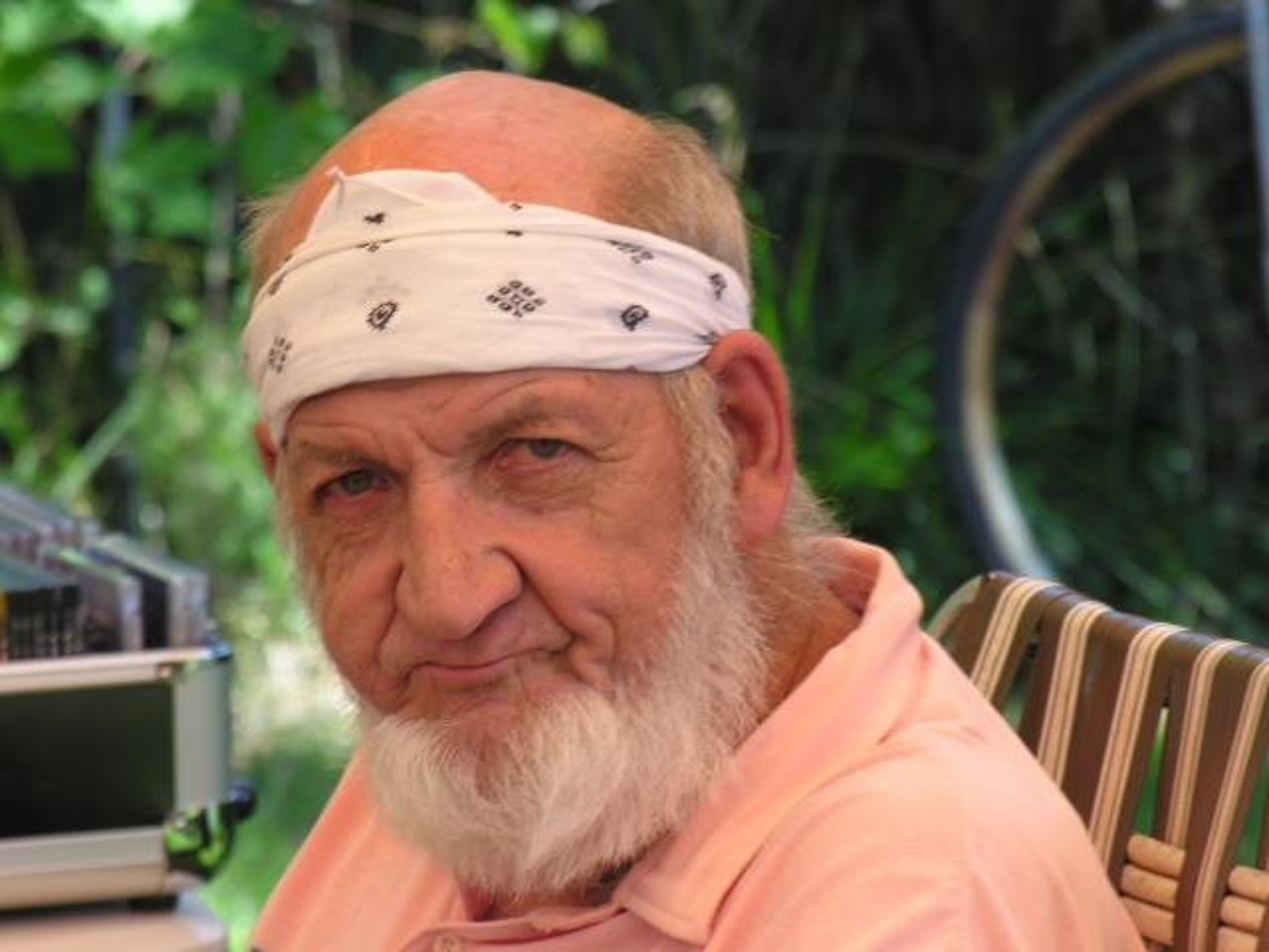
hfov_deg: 5.7
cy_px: 476
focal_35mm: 350
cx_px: 634
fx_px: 12831
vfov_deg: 4.2
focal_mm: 89
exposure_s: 1/70.1
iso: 50
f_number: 5.2
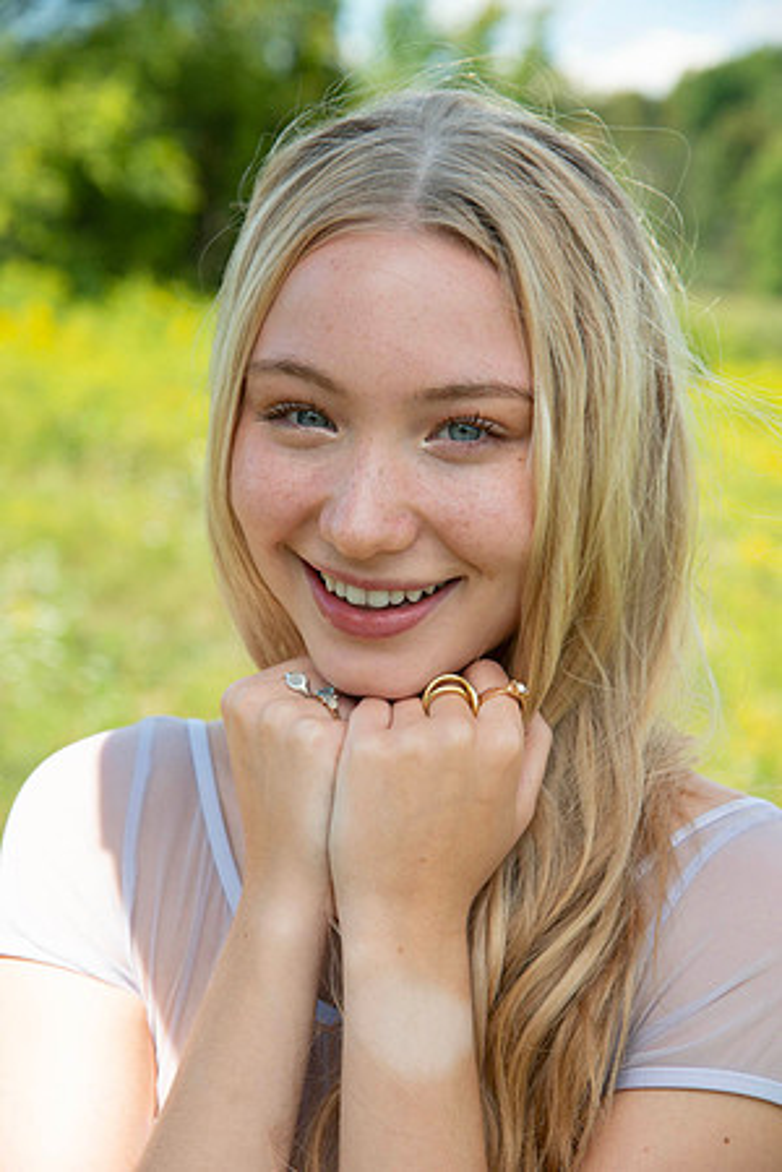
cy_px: 586
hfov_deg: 14.4
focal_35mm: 95
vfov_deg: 21.5
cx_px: 391
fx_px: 3095
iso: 320
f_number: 8
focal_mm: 95
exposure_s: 1/640
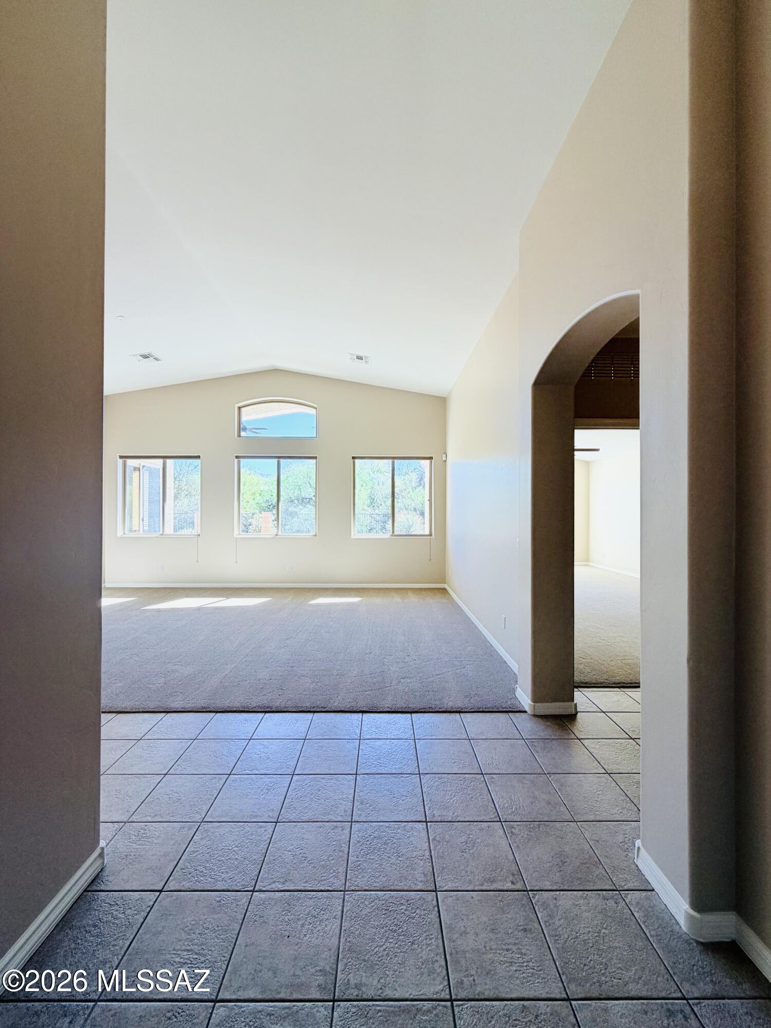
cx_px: 386
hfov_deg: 85.7
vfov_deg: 102.1
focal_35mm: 14
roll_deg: -0.3
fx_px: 416
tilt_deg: +0.7
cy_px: 514
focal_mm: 2.22
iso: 50
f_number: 2.2
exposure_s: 1/128
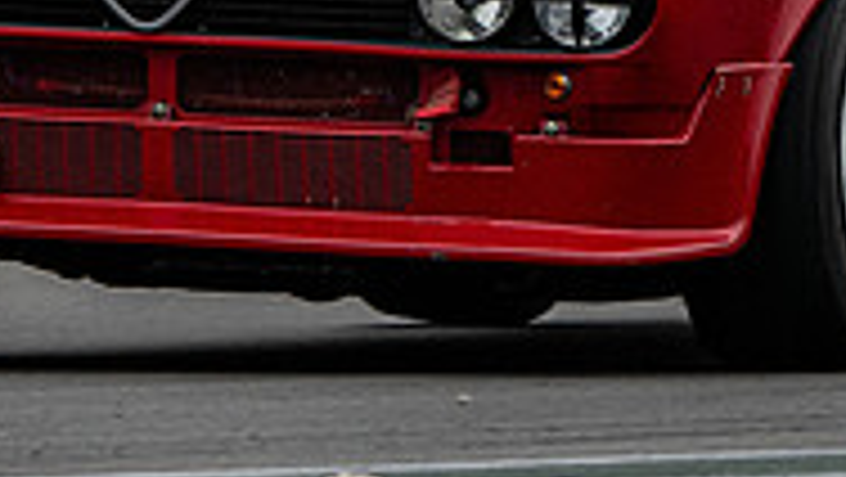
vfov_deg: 0.6
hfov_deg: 1.1
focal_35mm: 1900
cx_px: 745
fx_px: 42646
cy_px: -197
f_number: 5.6
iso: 1400
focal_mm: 500
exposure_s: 1/640
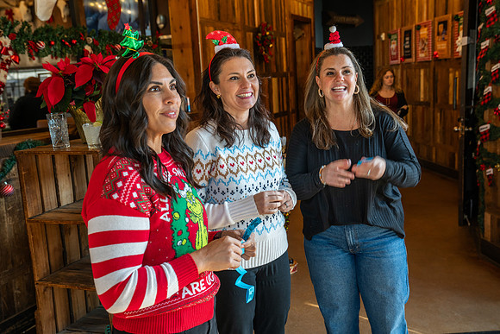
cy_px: 167
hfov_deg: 50.7
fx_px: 528
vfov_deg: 35.1
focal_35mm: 38
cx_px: 250
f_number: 4.5
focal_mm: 38
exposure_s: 1/125
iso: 800
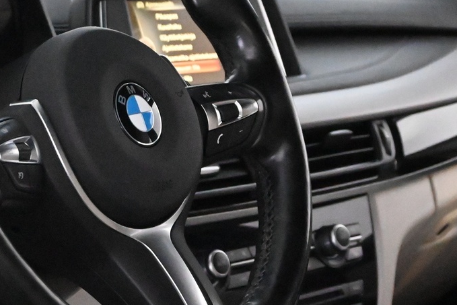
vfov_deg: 10.1
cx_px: 207
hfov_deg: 15.1
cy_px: 113
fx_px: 1727
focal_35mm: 136
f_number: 5.6
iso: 16000
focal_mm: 38
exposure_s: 1/60
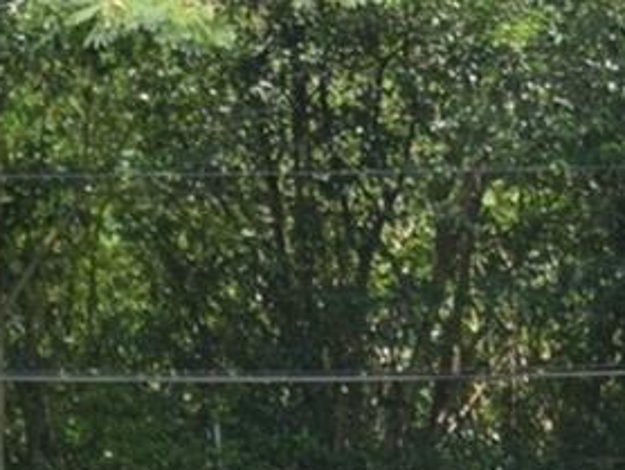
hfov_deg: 7.4
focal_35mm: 255
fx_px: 4608
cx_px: 1284
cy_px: 636
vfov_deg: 5.8
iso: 100
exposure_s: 1/200
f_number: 7.1
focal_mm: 24
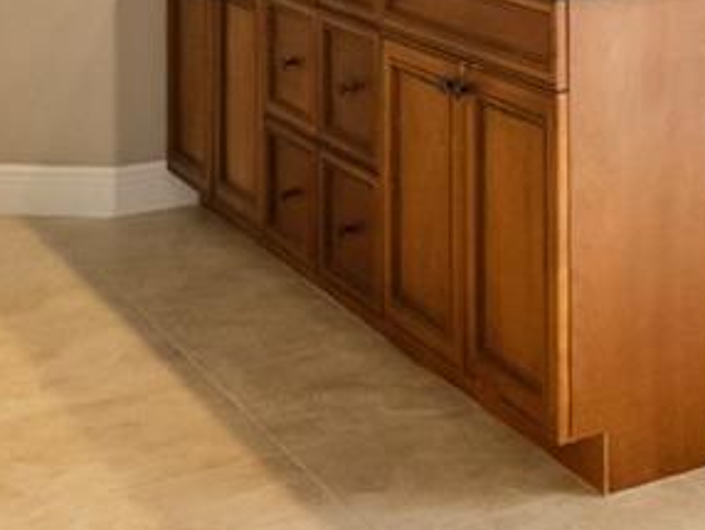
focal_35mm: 86
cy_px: -190
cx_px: 1055
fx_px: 1753
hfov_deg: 19.7
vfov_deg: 16.1
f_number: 11
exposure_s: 1/30
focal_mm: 16
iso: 2500
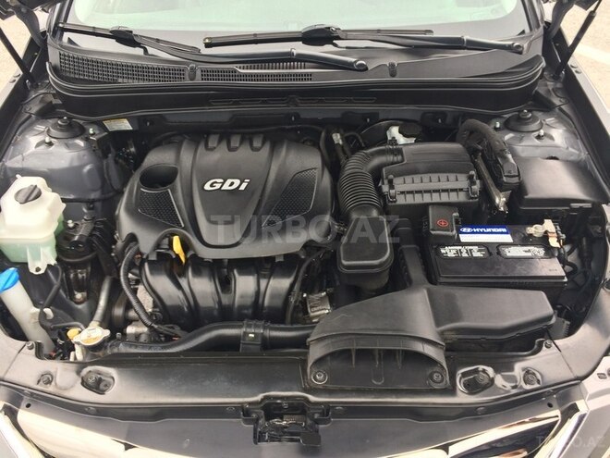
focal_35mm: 29
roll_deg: -0.5
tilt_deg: -39.9
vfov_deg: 48.2
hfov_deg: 61.7
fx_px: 511
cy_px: 229
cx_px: 305
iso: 40
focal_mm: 4.15
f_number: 2.2
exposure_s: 1/50
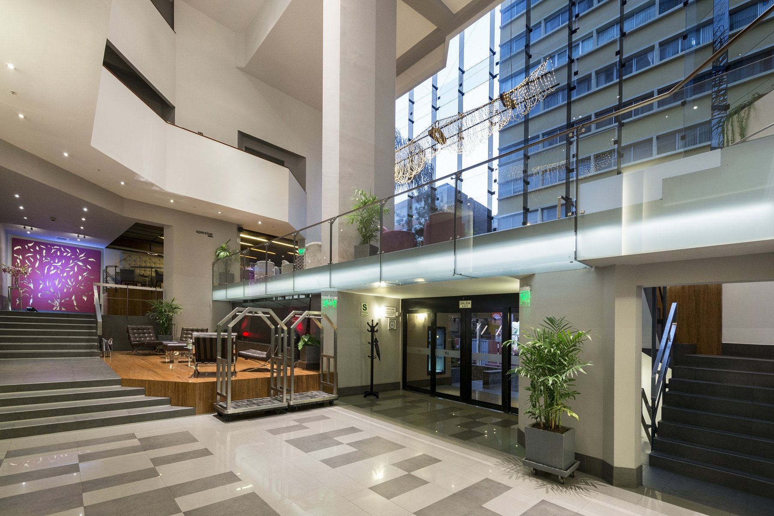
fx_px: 301
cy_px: 258
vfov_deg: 81.2
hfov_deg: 104.2
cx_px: 387
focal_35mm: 14
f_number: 8
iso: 500
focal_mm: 14
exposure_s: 1/8
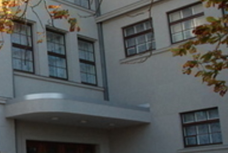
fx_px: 444
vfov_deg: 19.5
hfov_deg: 25.3
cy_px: 94
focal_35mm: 70
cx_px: -58
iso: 640
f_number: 3.5
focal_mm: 18
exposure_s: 1/1000
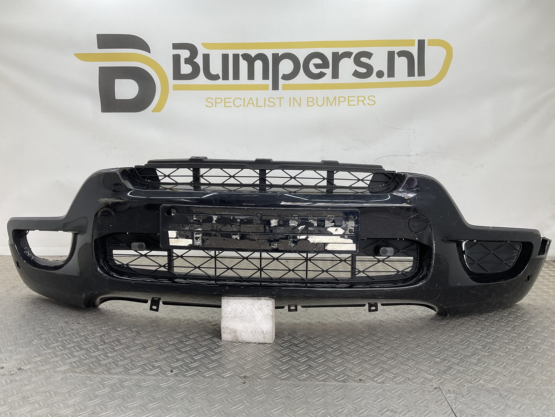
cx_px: 278
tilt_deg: -9.0
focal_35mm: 29
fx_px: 465
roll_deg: -0.9
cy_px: 208
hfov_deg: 61.7
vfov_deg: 48.2
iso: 16
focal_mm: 3
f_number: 1.8
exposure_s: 1/111
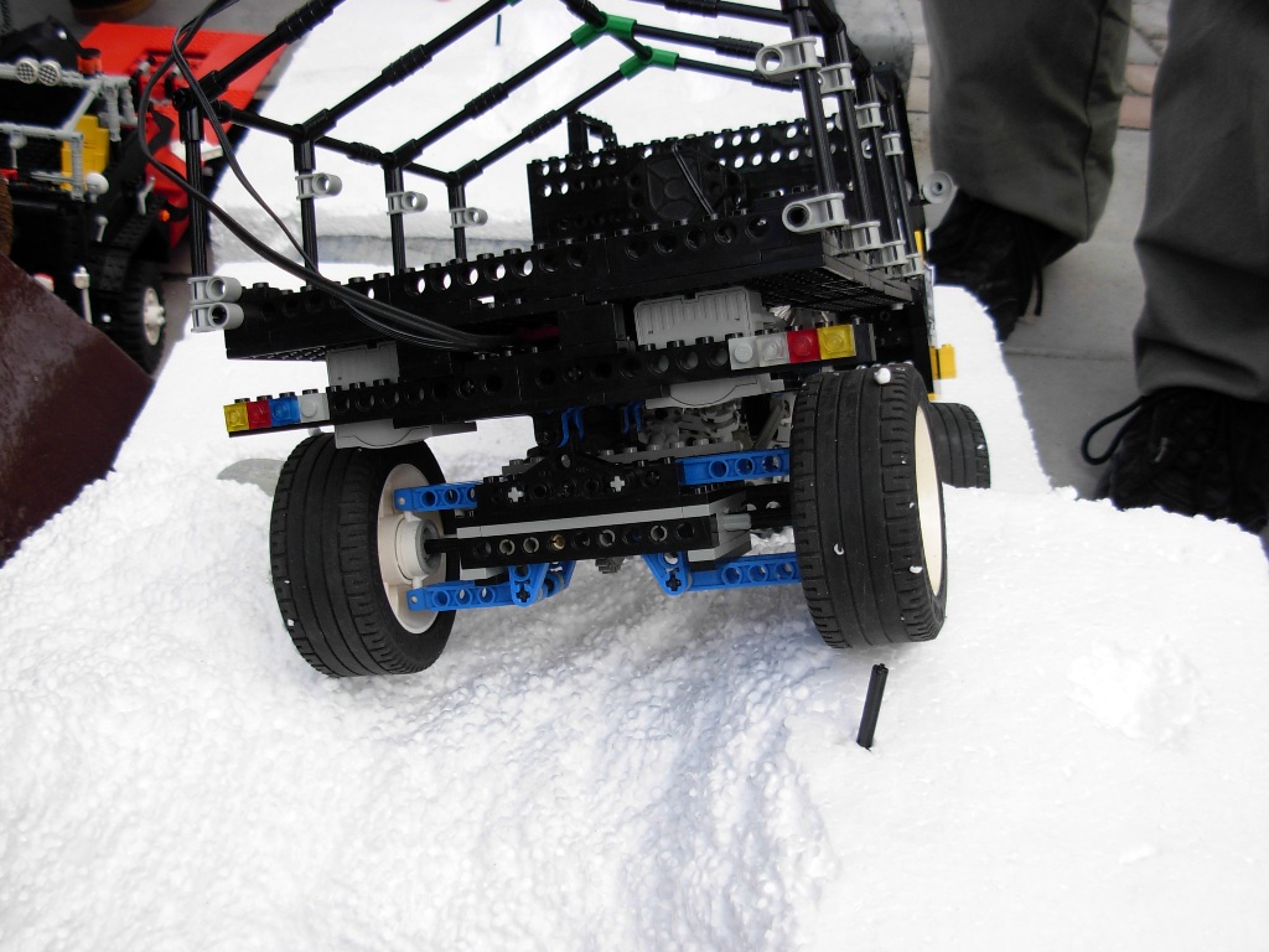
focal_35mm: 38
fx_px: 1393
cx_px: 634
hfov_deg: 49.0
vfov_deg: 37.7
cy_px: 476
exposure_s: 1/313
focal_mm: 6.3
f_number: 2.9
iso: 79
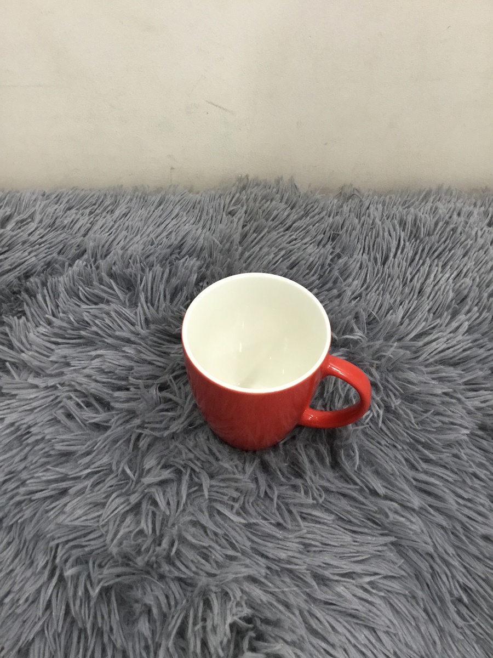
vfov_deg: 58.4
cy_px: 329
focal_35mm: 31
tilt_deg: -51.9
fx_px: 589
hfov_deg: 45.4
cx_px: 246
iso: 125
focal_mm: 3.3
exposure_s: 1/33
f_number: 2.4
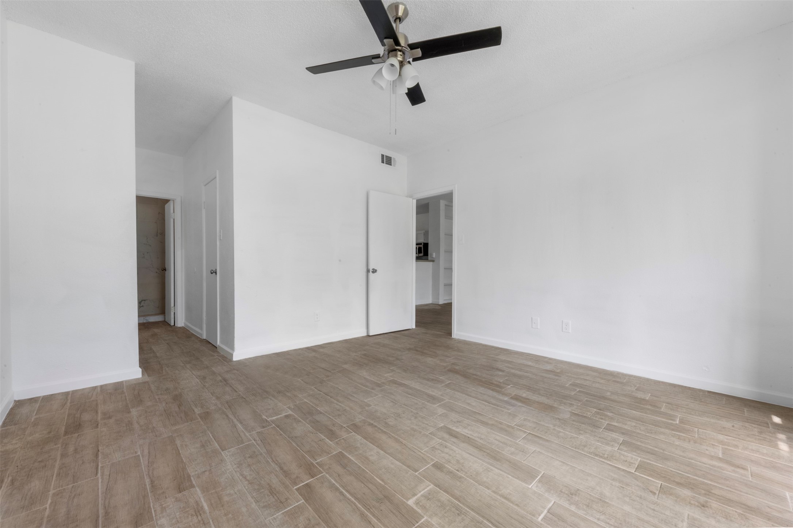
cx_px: 396
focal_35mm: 14
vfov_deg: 81.2
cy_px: 264
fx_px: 308
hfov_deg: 104.3
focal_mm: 14
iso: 250
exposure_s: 1/2
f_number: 9
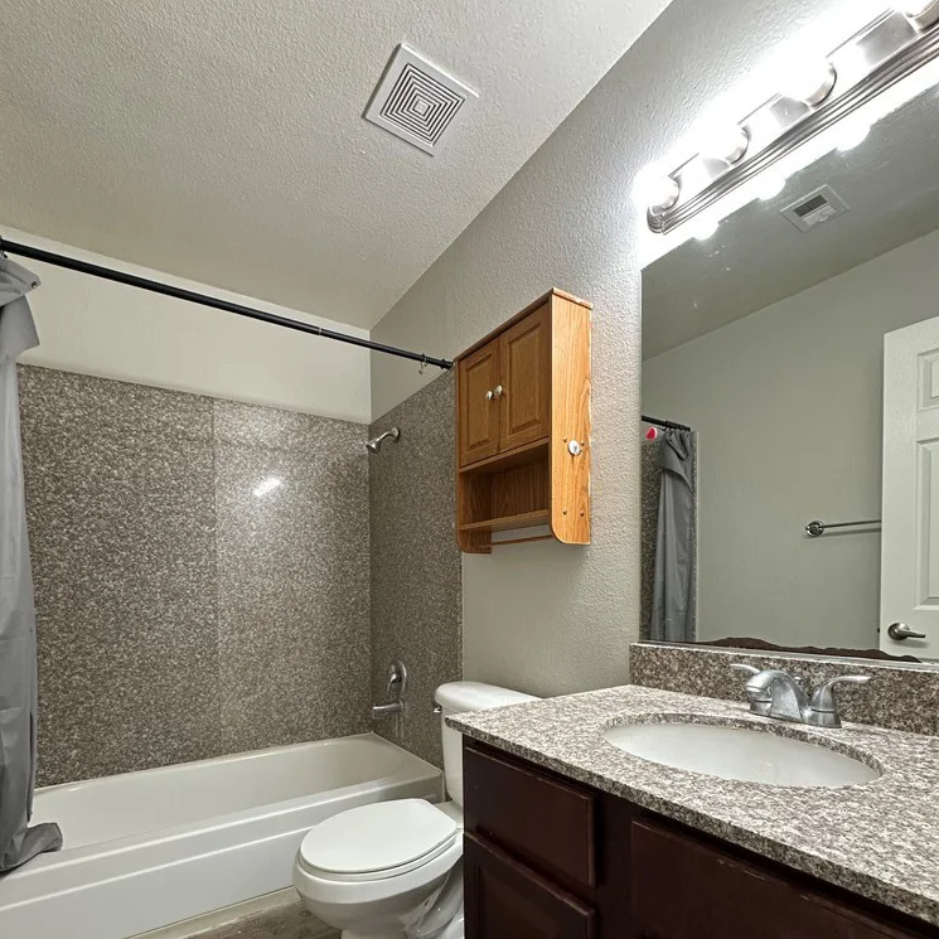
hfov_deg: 84.0
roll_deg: -0.3
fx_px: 522
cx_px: 468
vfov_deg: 81.9
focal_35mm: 17
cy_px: 605
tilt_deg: -1.6
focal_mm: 2.22
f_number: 2.2
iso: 200
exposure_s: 1/60
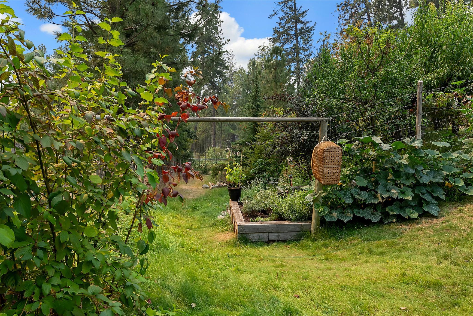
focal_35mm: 32
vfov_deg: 41.6
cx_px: 236
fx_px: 415
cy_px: 158
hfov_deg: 59.3
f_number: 8
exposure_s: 1/100
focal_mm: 31.6
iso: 100
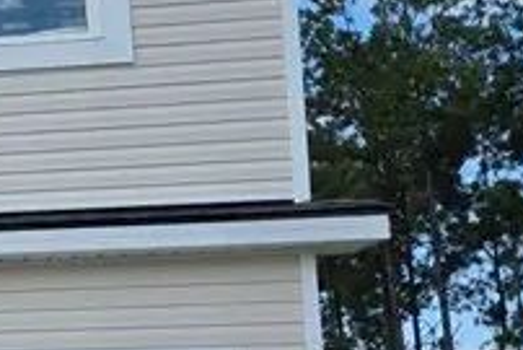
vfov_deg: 11.3
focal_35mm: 121
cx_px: -764
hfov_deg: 12.7
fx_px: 1759
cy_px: 316
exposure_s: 1/1659
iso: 25
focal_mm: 5.4
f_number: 1.8
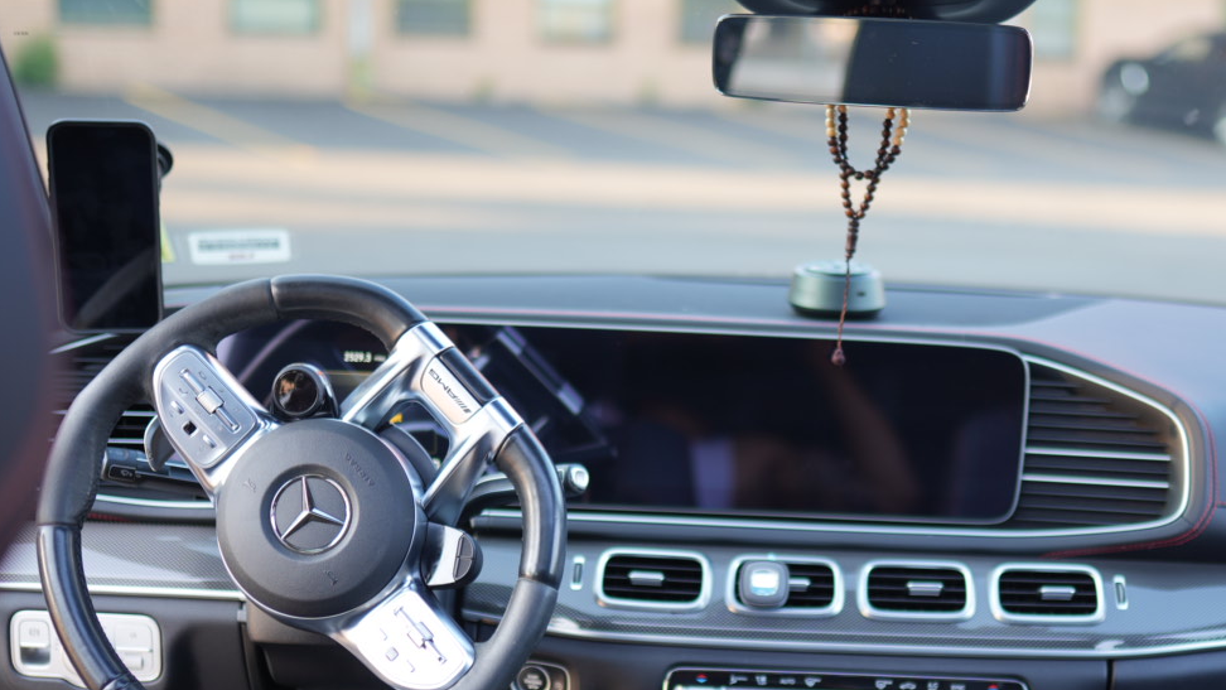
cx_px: 793
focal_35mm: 61
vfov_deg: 19.4
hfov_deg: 34.1
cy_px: 597
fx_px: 1983
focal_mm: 35
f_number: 1.4
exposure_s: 1/125
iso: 100
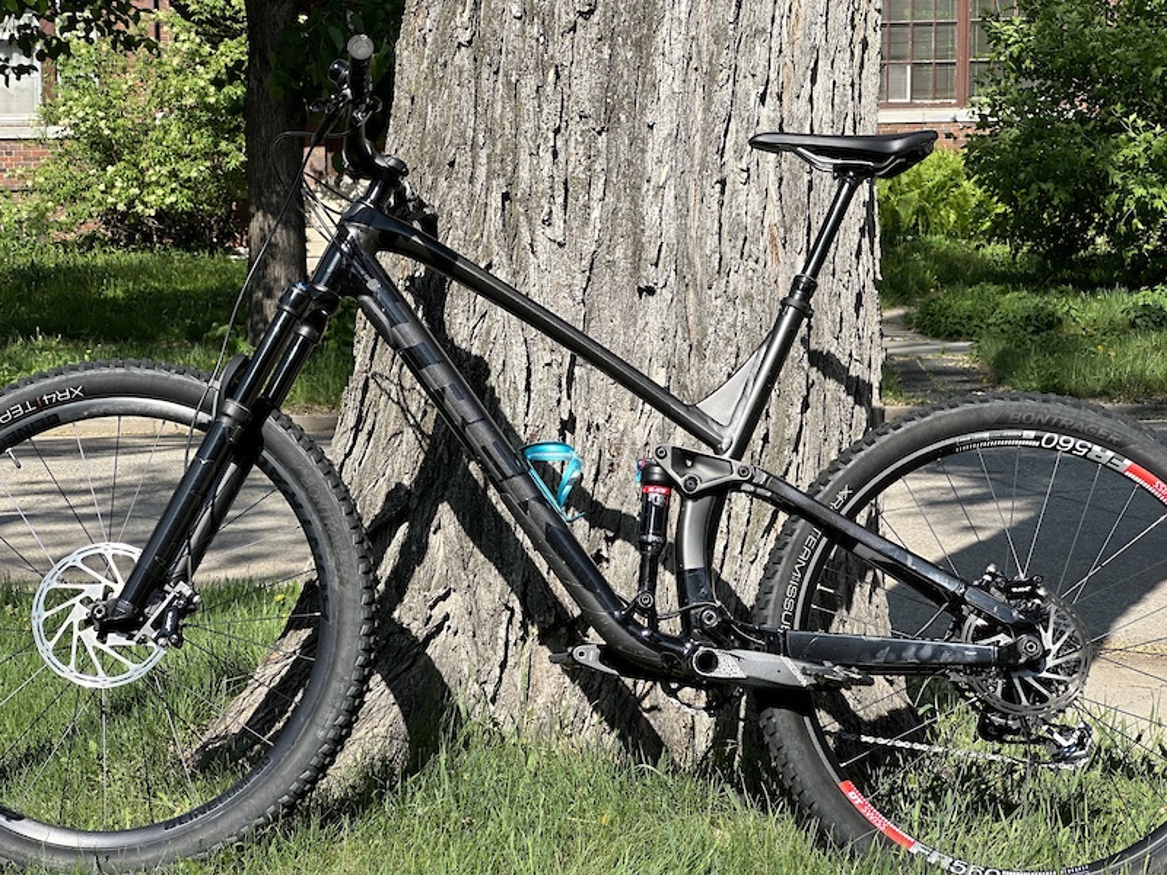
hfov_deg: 25.3
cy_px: 438
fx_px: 2596
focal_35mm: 77
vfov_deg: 19.1
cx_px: 584
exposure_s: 1/501
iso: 32
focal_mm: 9
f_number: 2.8
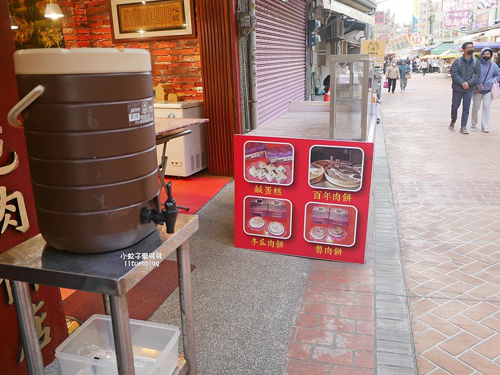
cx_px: 255
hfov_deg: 61.6
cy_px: 184
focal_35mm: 29
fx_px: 419
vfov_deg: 48.2
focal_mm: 14
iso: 320
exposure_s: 1/60
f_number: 2.5
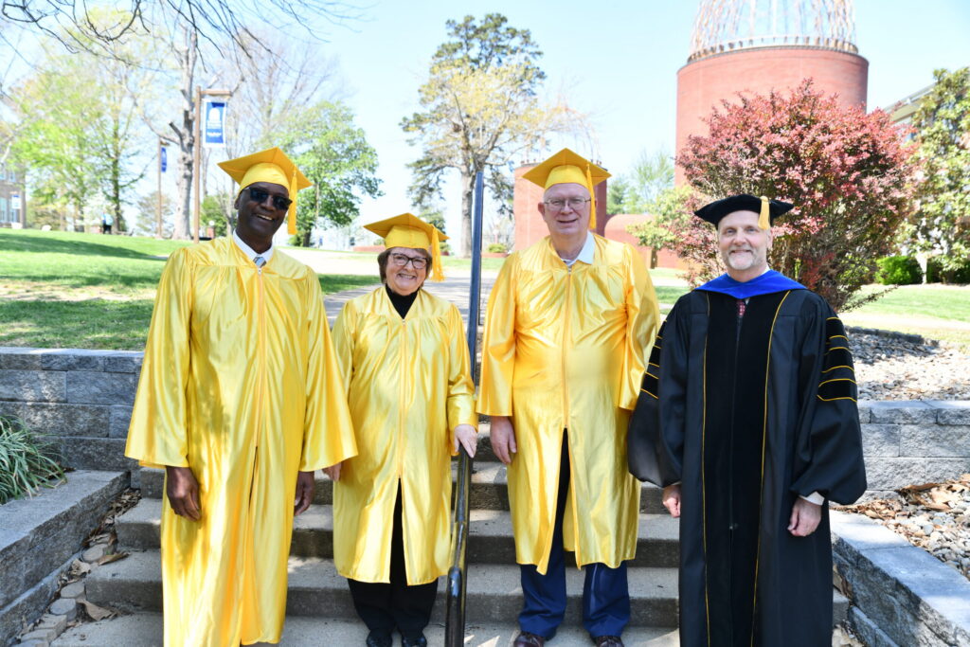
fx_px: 862
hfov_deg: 58.7
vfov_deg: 41.1
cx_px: 485
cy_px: 324
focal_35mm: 32
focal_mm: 32
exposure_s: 1/400
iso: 200
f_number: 4
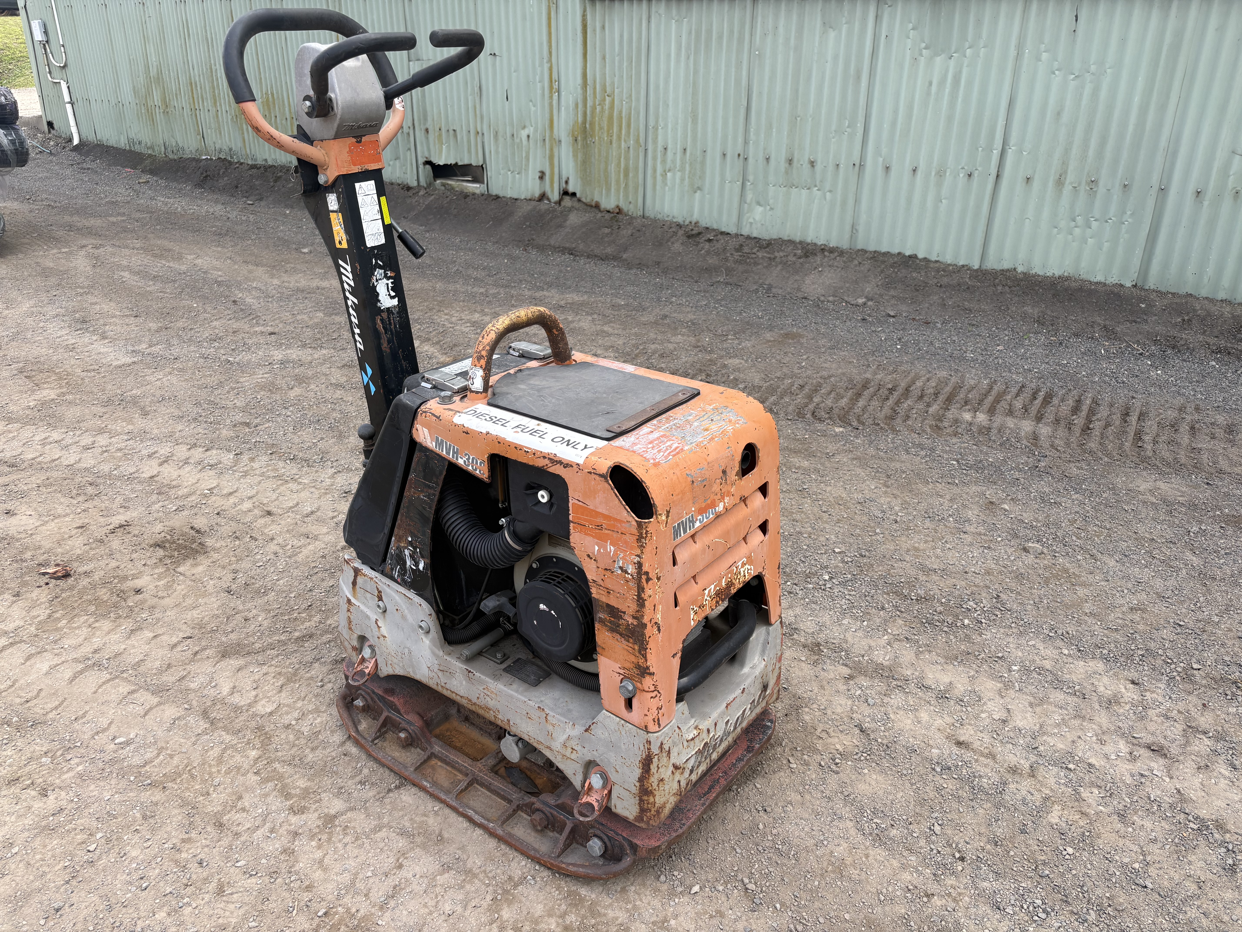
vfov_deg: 53.1
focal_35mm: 26
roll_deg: -0.1
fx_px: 933
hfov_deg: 67.3
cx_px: 621
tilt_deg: -24.3
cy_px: 466
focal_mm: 5.96
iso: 50
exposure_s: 1/673
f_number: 1.6
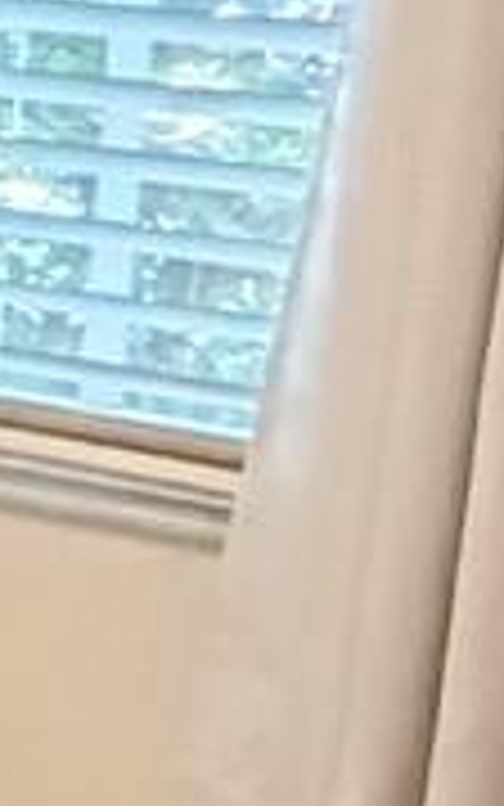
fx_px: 2921
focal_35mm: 133
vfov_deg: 15.4
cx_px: -2182
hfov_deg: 5.8
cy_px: -14
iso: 1000
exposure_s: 1/60
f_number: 2.2
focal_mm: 2.22
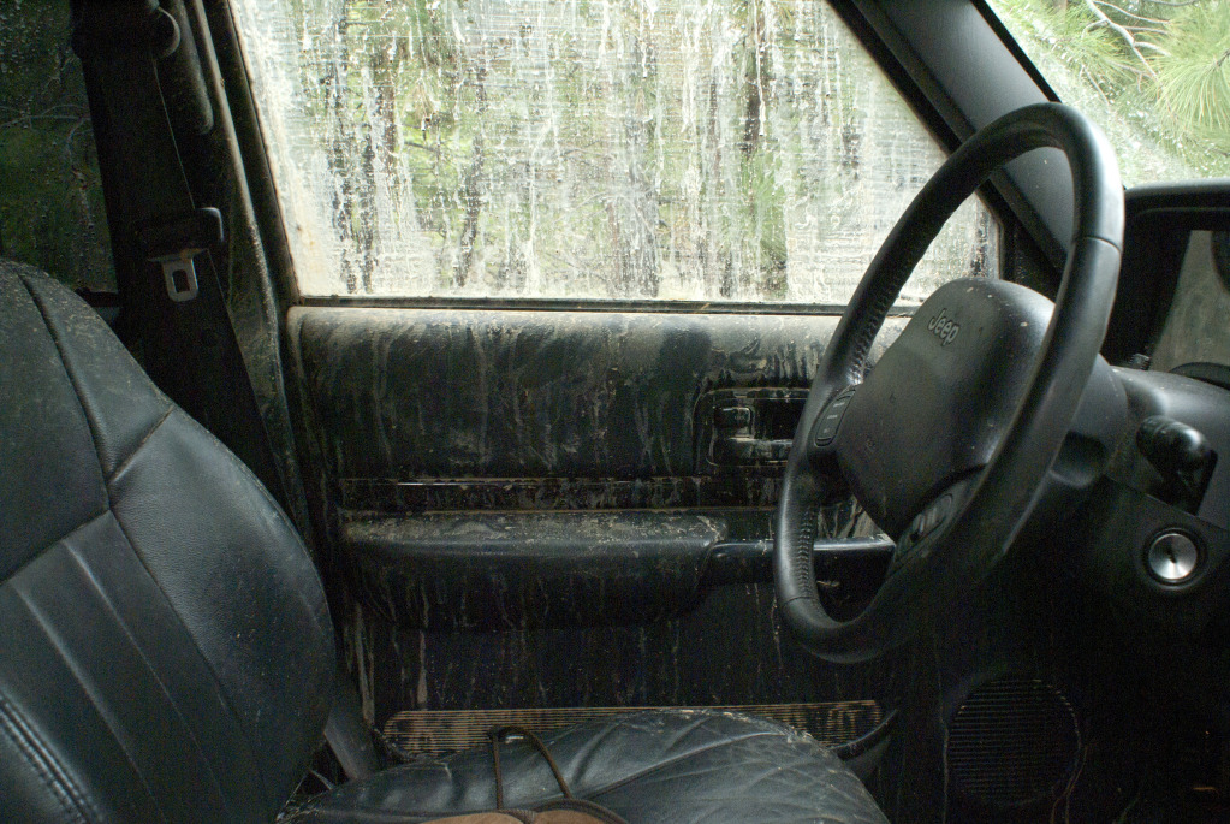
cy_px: 412
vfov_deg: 40.1
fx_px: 1129
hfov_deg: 57.2
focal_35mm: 33
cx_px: 615
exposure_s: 1/25
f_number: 10
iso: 1600
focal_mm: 22
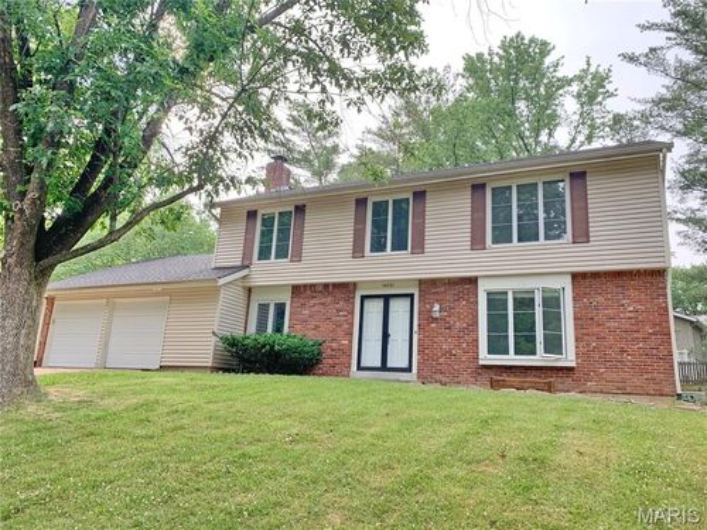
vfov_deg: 53.1
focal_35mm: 26
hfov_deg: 67.3
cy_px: 265
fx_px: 531
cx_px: 354
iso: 25
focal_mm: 4.25
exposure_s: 1/392
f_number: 1.8
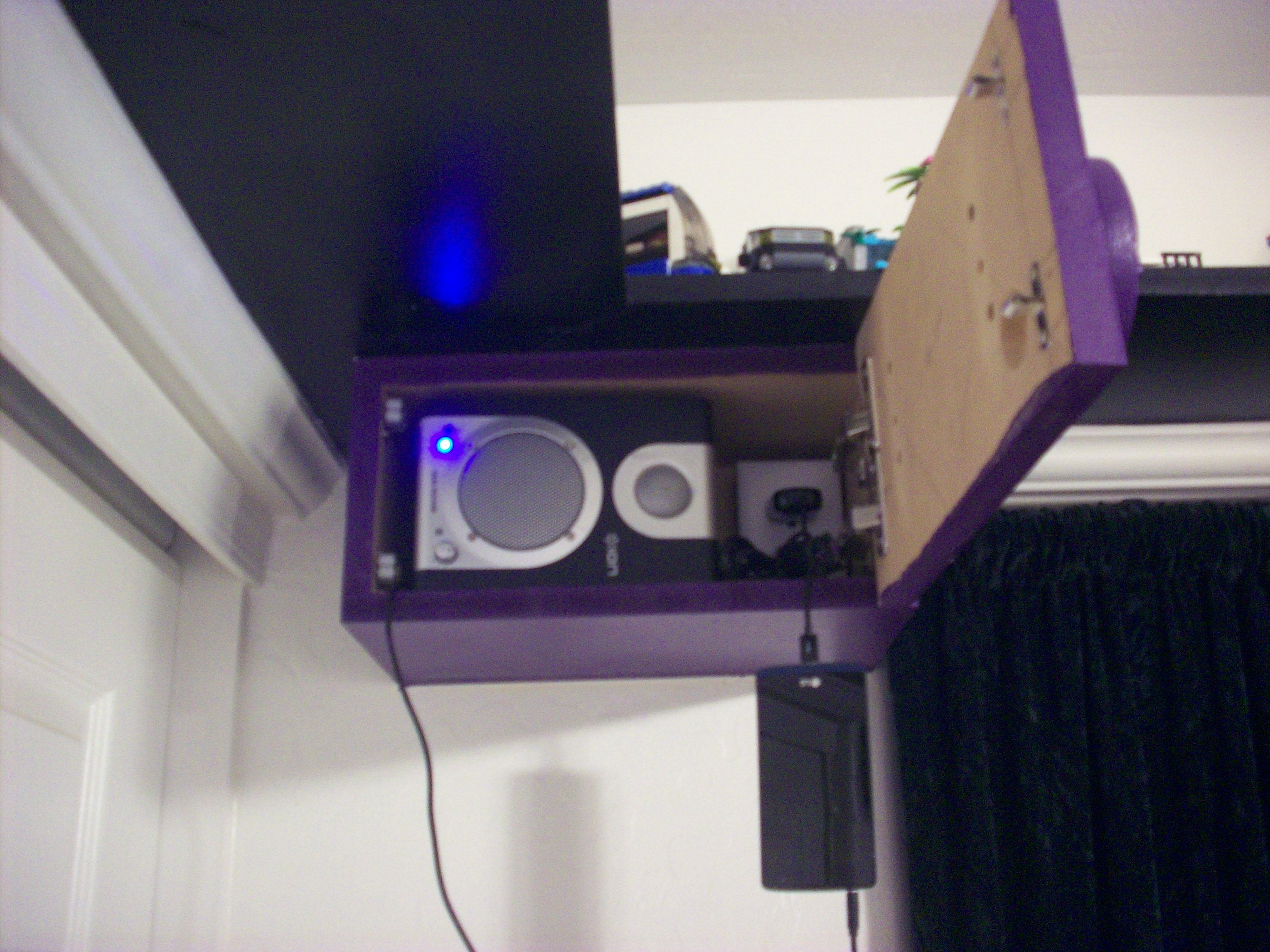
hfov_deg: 50.1
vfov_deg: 38.7
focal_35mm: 37
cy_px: 476
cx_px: 635
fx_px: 1357
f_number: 2.8
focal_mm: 6.2
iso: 200
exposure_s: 1/8
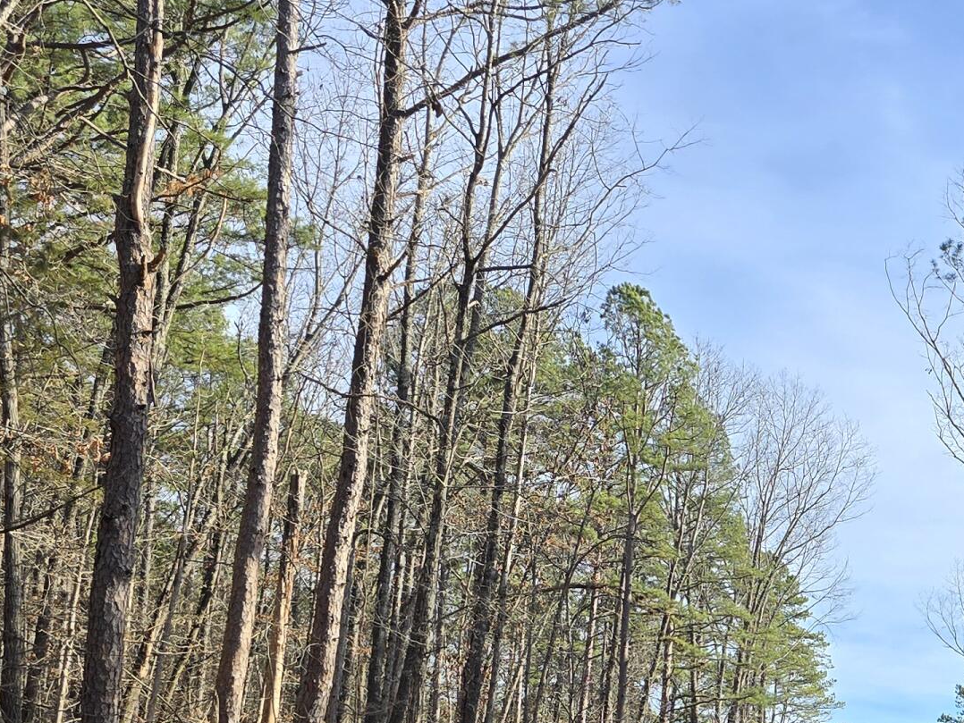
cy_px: 805
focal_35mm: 64
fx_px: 1783
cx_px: 1181
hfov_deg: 26.6
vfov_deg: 21.7
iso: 12
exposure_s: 1/439
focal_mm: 6.3
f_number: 1.7
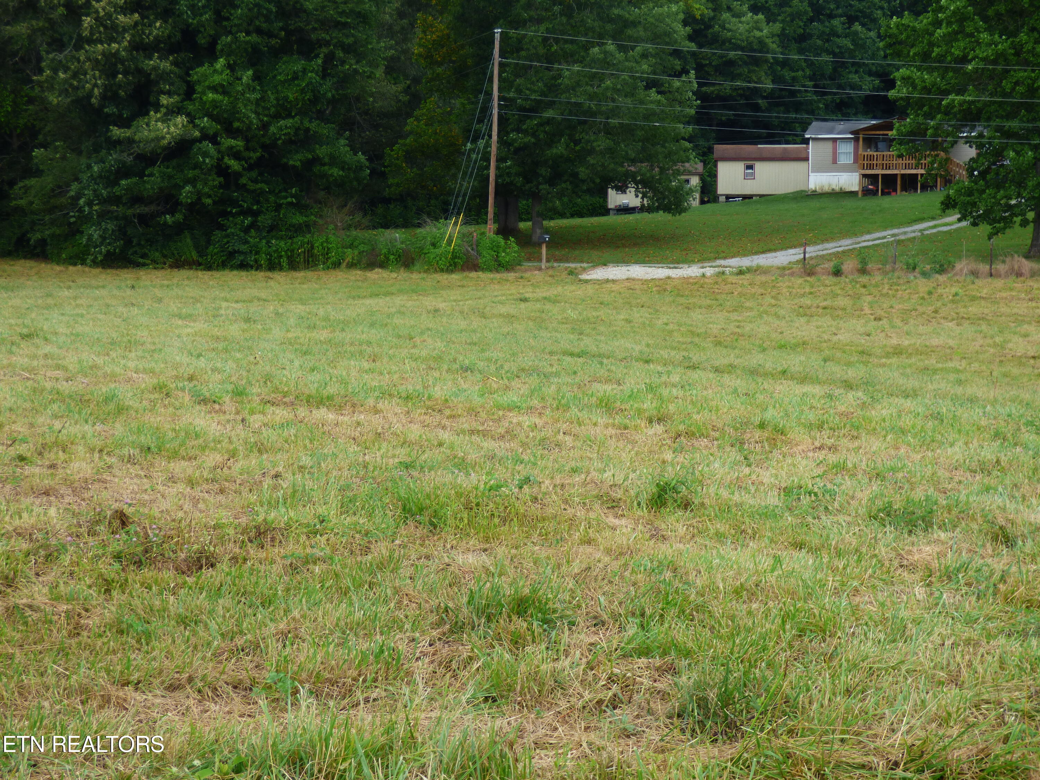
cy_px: 390
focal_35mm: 78
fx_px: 2343
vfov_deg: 18.9
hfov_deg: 25.0
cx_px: 520
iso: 100
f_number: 4.4
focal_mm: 13.11
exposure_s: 1/250
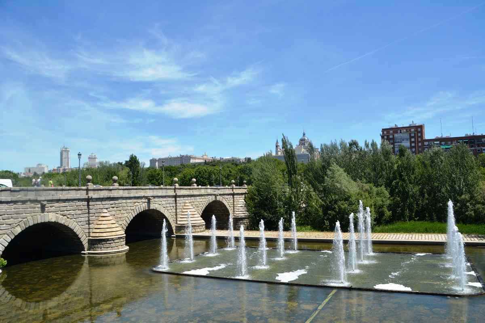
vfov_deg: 47.9
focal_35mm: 27
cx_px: 242
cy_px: 162
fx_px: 364
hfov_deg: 67.4
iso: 100
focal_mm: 18
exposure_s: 1/250
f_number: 9
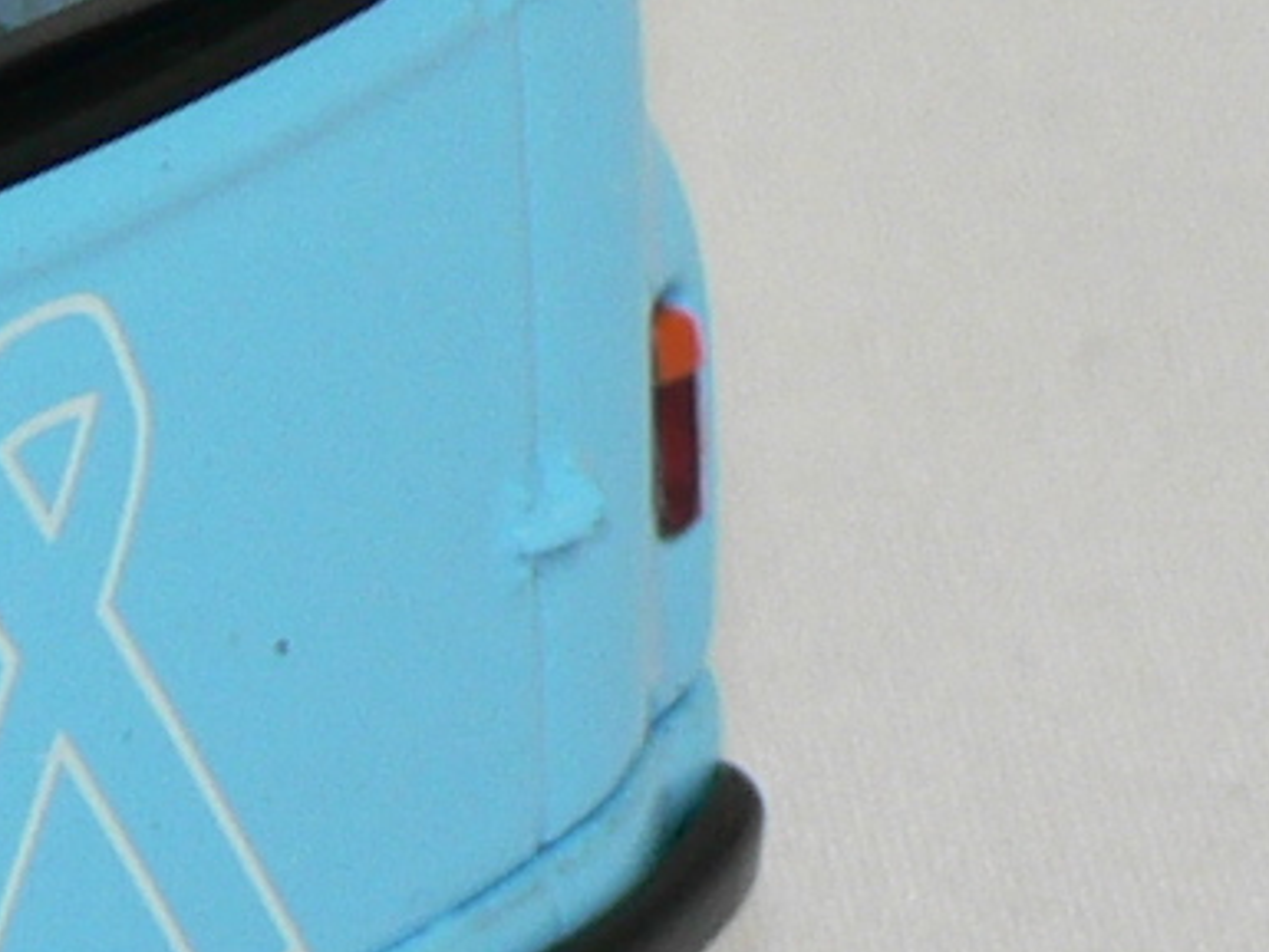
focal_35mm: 791
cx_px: -1632
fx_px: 29007
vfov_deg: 1.9
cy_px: -221
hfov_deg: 2.5
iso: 80
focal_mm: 19.9
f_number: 3.2
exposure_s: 1/60
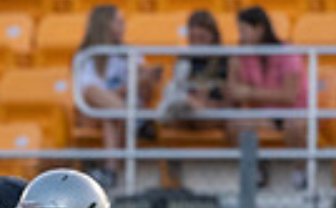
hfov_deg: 1.6
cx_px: -208
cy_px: 463
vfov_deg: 1.0
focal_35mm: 1287
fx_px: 11756
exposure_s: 1/1000
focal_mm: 262
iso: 2500
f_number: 5.6
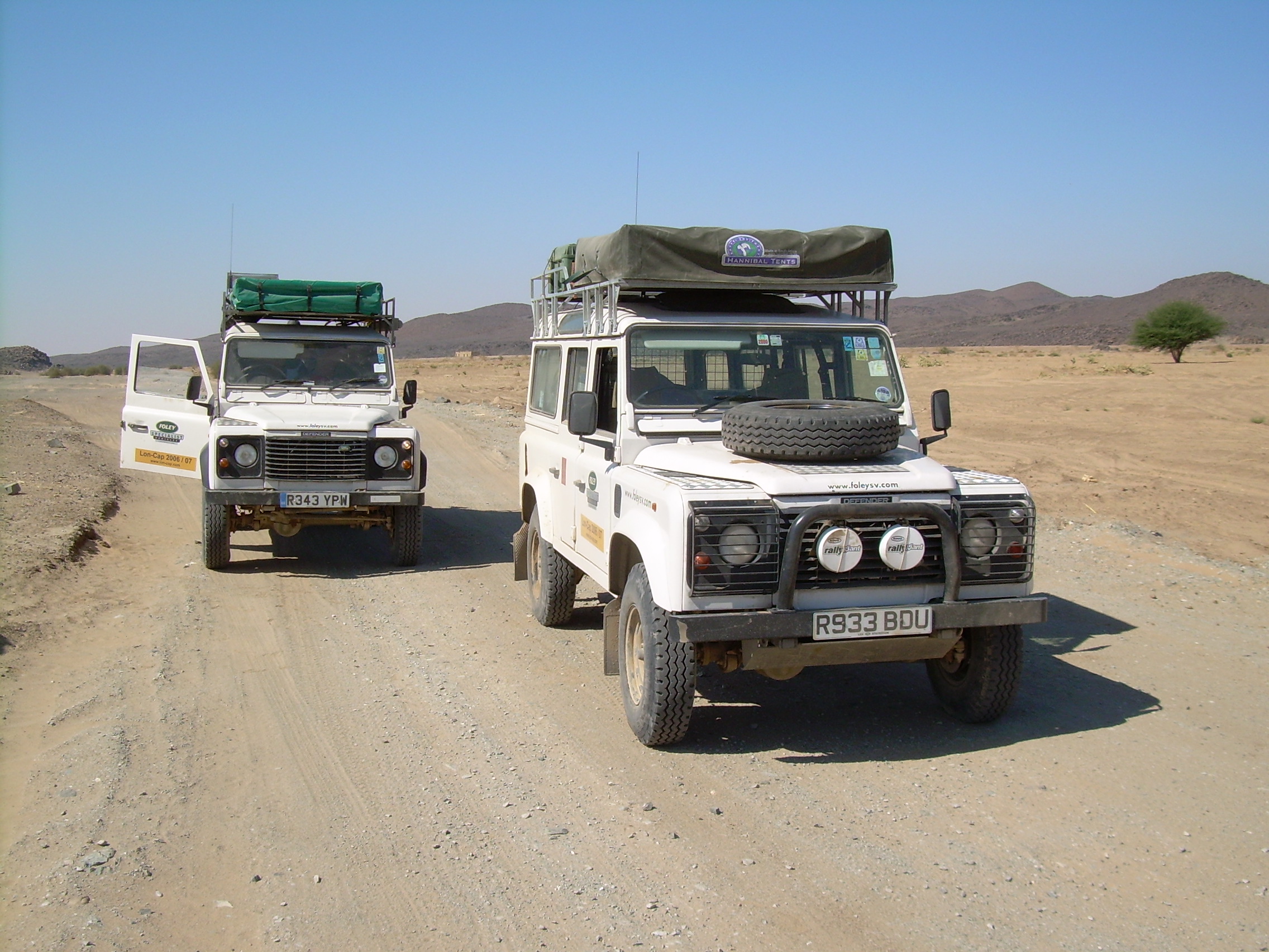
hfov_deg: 49.0
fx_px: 1393
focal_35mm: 38
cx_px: 634
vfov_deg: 37.7
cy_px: 476
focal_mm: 6.3
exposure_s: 1/594
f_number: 4.6
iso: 50
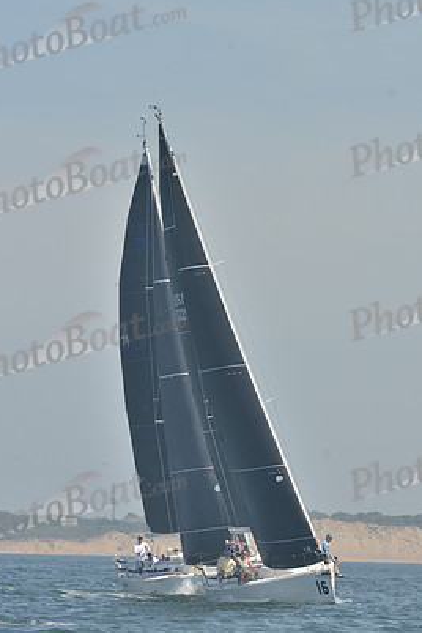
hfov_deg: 4.0
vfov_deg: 6.0
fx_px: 6083
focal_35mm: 346
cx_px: 268
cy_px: 241
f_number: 7.1
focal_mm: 240
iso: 280
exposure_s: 1/1000
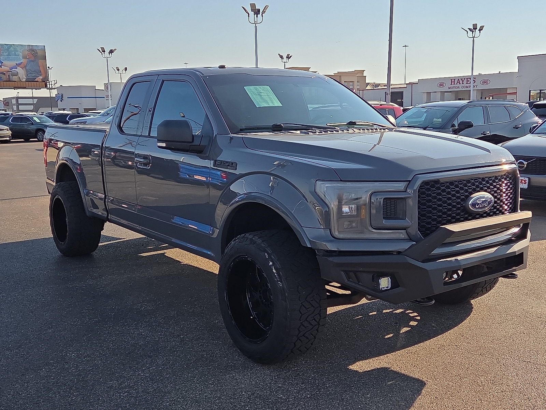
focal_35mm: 37
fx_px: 584
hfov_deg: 50.1
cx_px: 273
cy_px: 205
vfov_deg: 38.7
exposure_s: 1/1667
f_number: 1.8
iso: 25
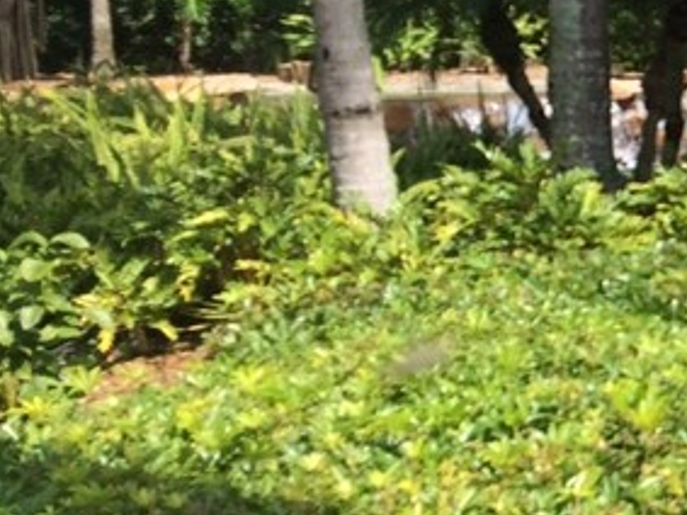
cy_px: 277
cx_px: 1078
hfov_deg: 16.7
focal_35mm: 105
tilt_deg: -7.4
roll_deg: +0.1
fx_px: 2083
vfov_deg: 14.1
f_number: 2.2
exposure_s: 1/1001
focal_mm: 4.15
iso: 32
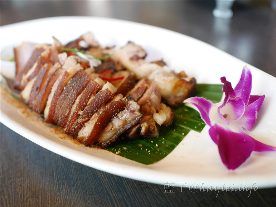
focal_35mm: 30
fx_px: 239
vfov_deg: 46.8
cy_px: 104
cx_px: 138
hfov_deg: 60.0
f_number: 1.7
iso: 800
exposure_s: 1/60
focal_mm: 15
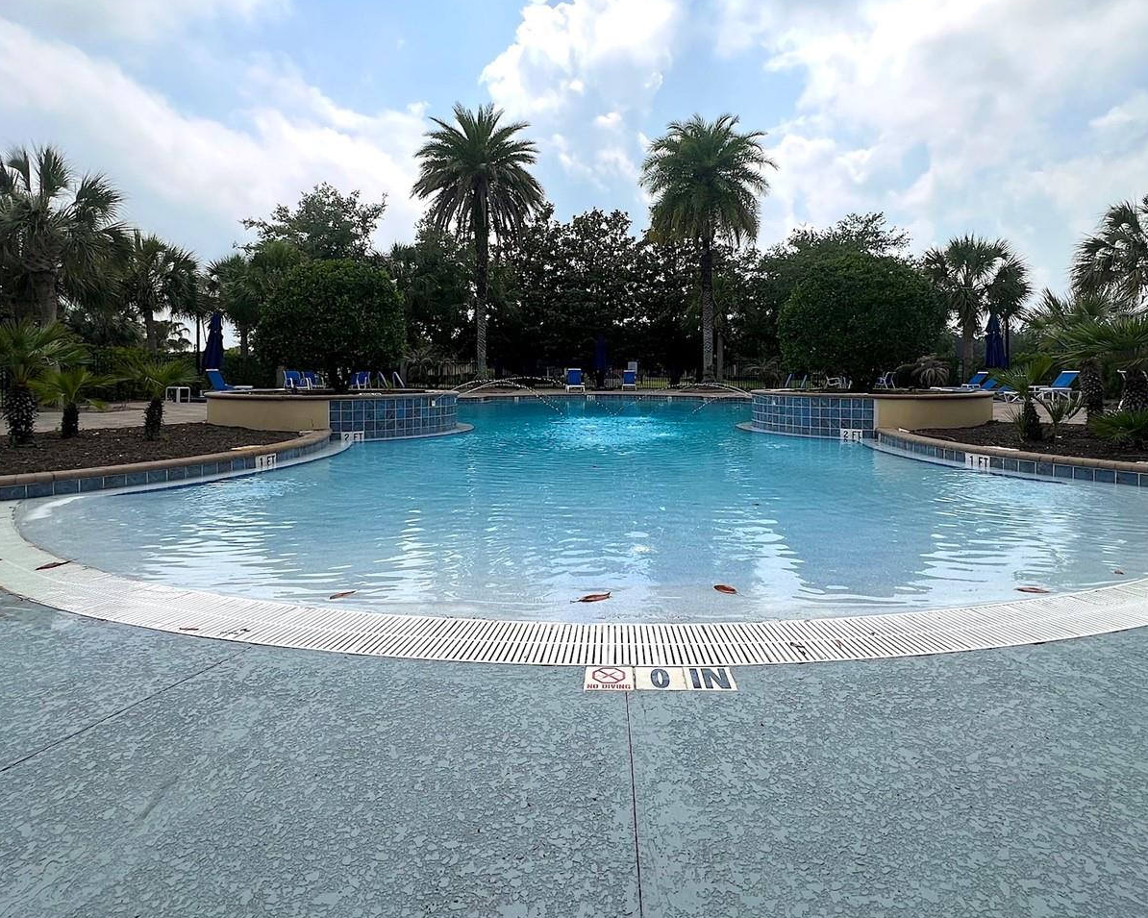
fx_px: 578
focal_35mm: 17
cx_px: 605
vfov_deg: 76.4
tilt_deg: -2.4
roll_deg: +0.0
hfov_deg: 89.6
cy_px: 382
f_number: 1.8
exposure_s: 1/1727
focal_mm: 1.57
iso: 32
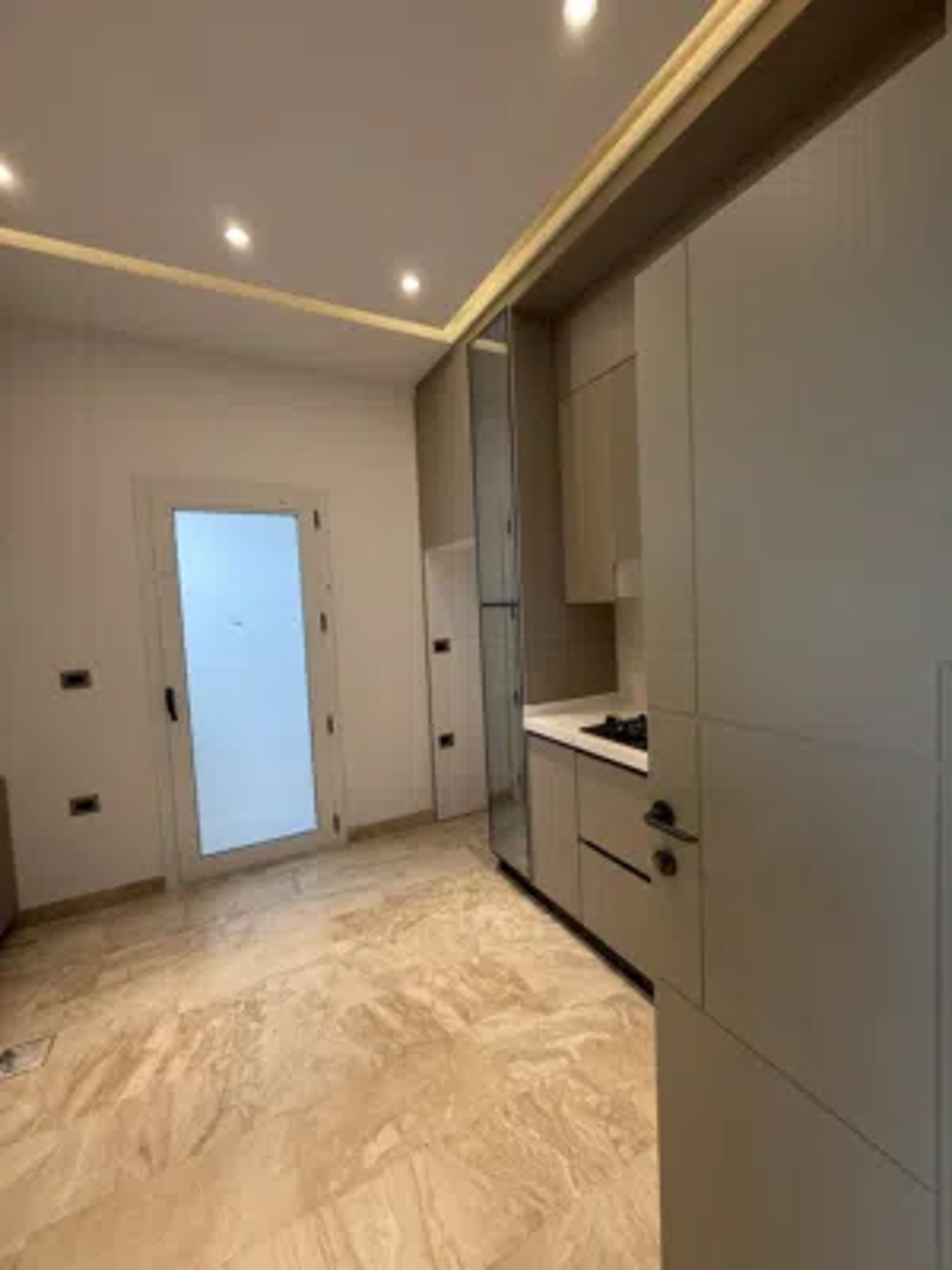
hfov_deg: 85.7
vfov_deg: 102.1
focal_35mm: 14
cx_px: 476
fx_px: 513
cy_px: 635
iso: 125
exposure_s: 1/100
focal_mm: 2.22
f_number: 2.2
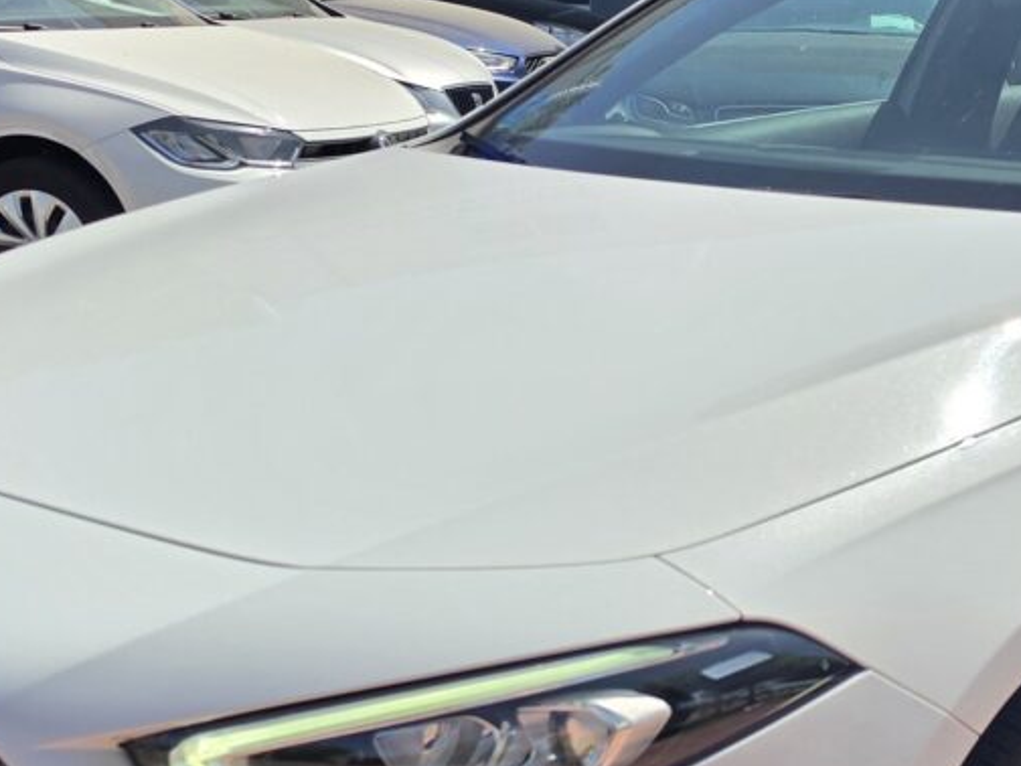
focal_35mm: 73
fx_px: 2153
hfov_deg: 26.1
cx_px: 849
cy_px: 316
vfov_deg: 20.1
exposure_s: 1/7939
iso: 64
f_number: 1.4
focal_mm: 6.5
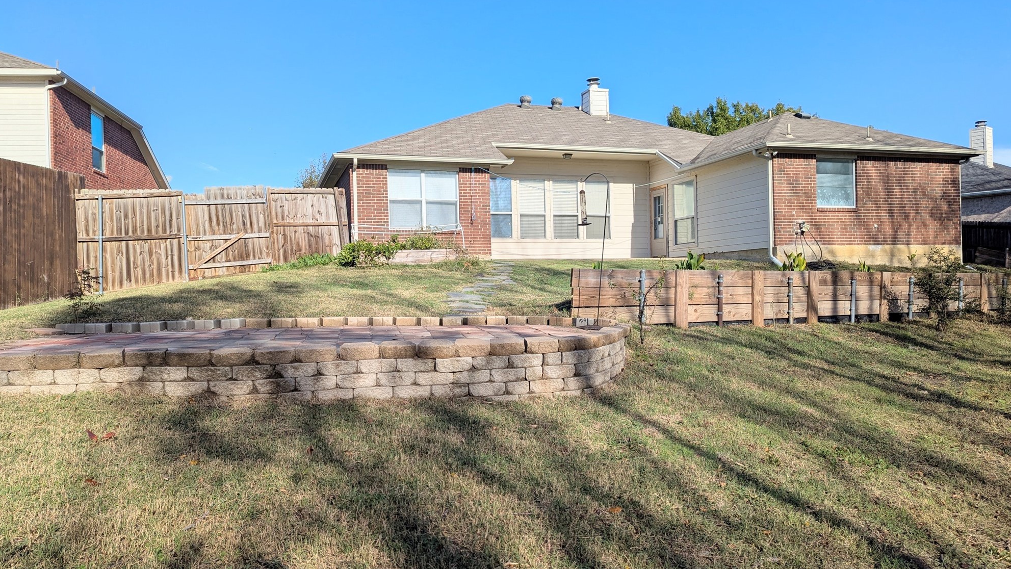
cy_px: 288
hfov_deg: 69.9
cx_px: 501
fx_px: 724
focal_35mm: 27
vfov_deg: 42.9
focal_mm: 6.81
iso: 45
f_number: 1.85
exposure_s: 1/2463
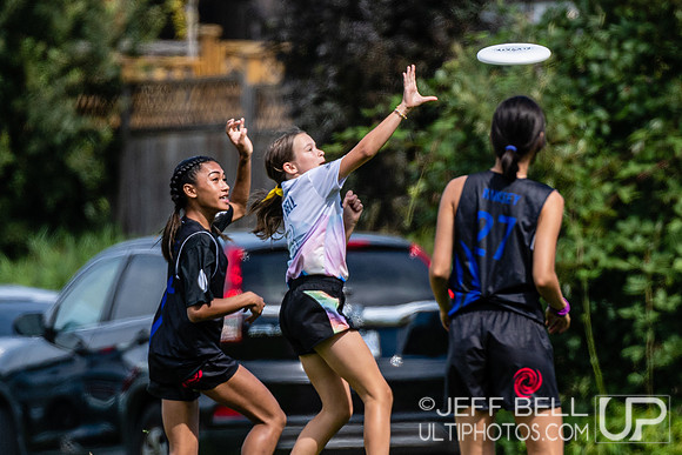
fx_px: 22623
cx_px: 302
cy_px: 320
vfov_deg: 1.2
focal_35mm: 1194
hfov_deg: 1.7
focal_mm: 400
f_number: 4
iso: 200
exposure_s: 1/1600
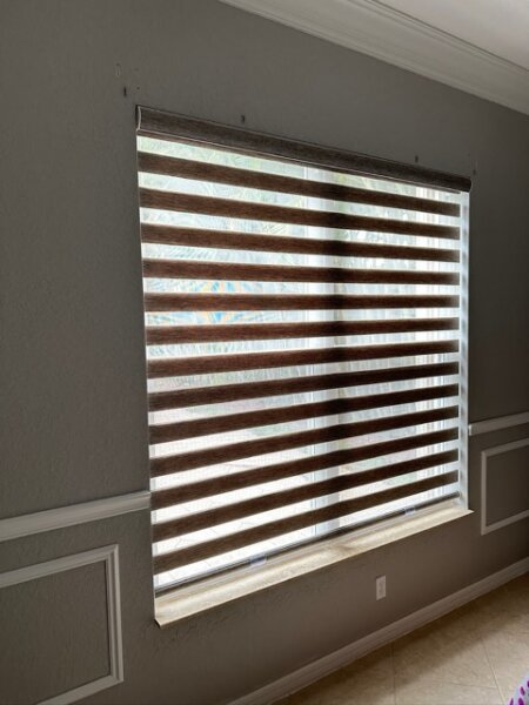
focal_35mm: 24
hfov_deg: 56.8
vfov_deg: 71.6
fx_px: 489
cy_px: 352
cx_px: 264
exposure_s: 1/101
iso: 250
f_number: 1.78
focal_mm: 6.86
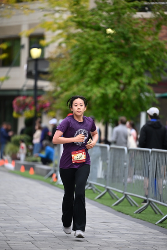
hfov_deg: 6.9
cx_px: 84
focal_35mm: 200
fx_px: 1391
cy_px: 125
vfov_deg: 10.3
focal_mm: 200
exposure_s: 1/2000
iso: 640
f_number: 2.8
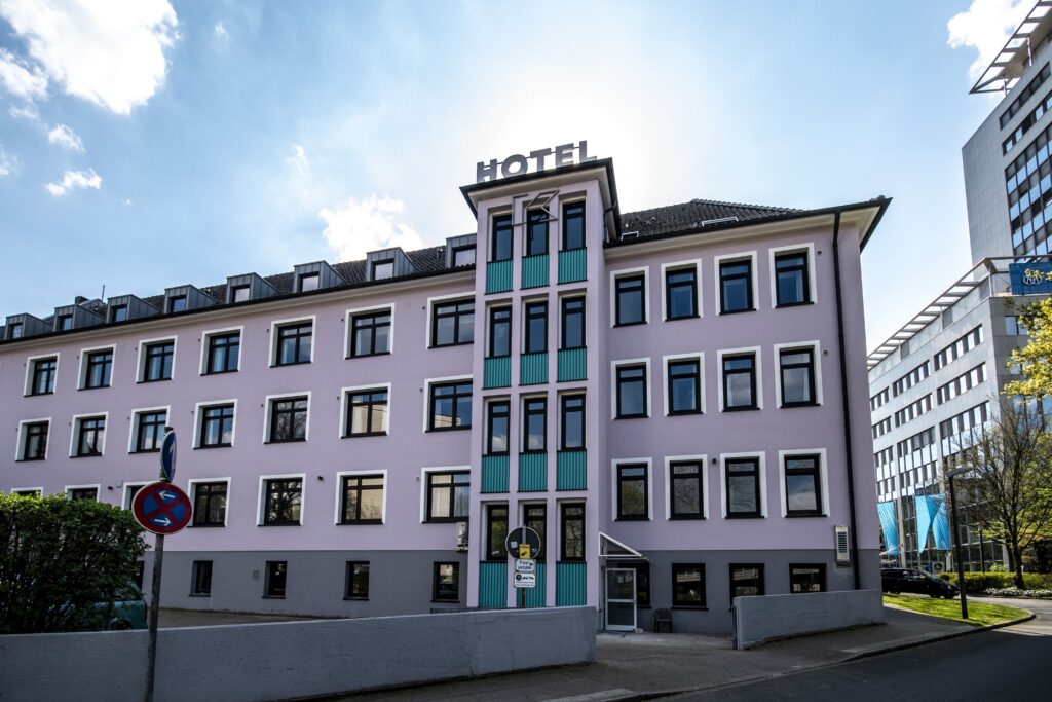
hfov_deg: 100.4
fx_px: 438
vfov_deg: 77.3
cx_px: 526
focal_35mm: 15
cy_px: 351
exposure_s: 1/250
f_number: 8
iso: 125
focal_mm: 10
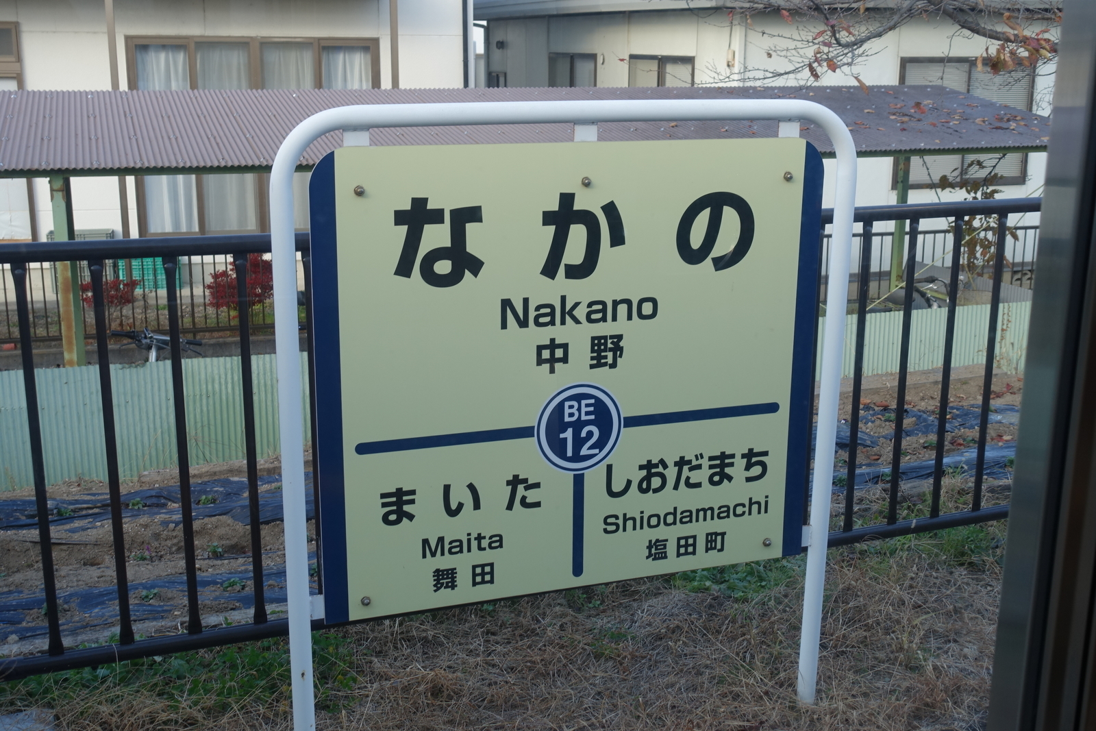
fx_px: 1279
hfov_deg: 46.4
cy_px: 366
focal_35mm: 42
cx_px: 548
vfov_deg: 31.9
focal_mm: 15.31
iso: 125
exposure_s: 1/125
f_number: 4
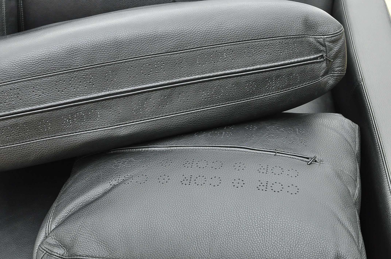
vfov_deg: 25.7
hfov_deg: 37.9
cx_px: 196
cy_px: 130
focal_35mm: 52
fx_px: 570
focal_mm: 35
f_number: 6.3
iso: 1000
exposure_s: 1/200
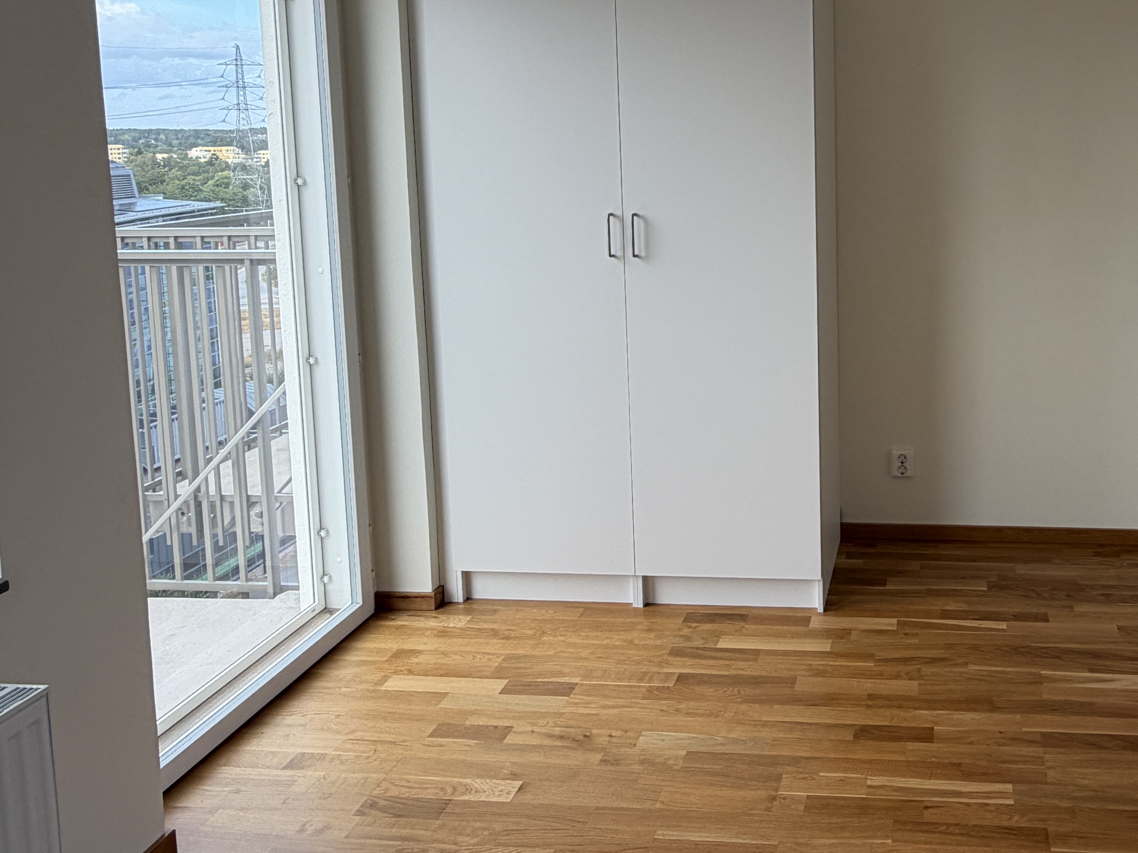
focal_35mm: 29
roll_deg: +0.8
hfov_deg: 58.0
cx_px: 875
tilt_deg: -5.6
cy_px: 221
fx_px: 953
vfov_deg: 46.6
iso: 50
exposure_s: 1/121
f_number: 2.2
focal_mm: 2.22
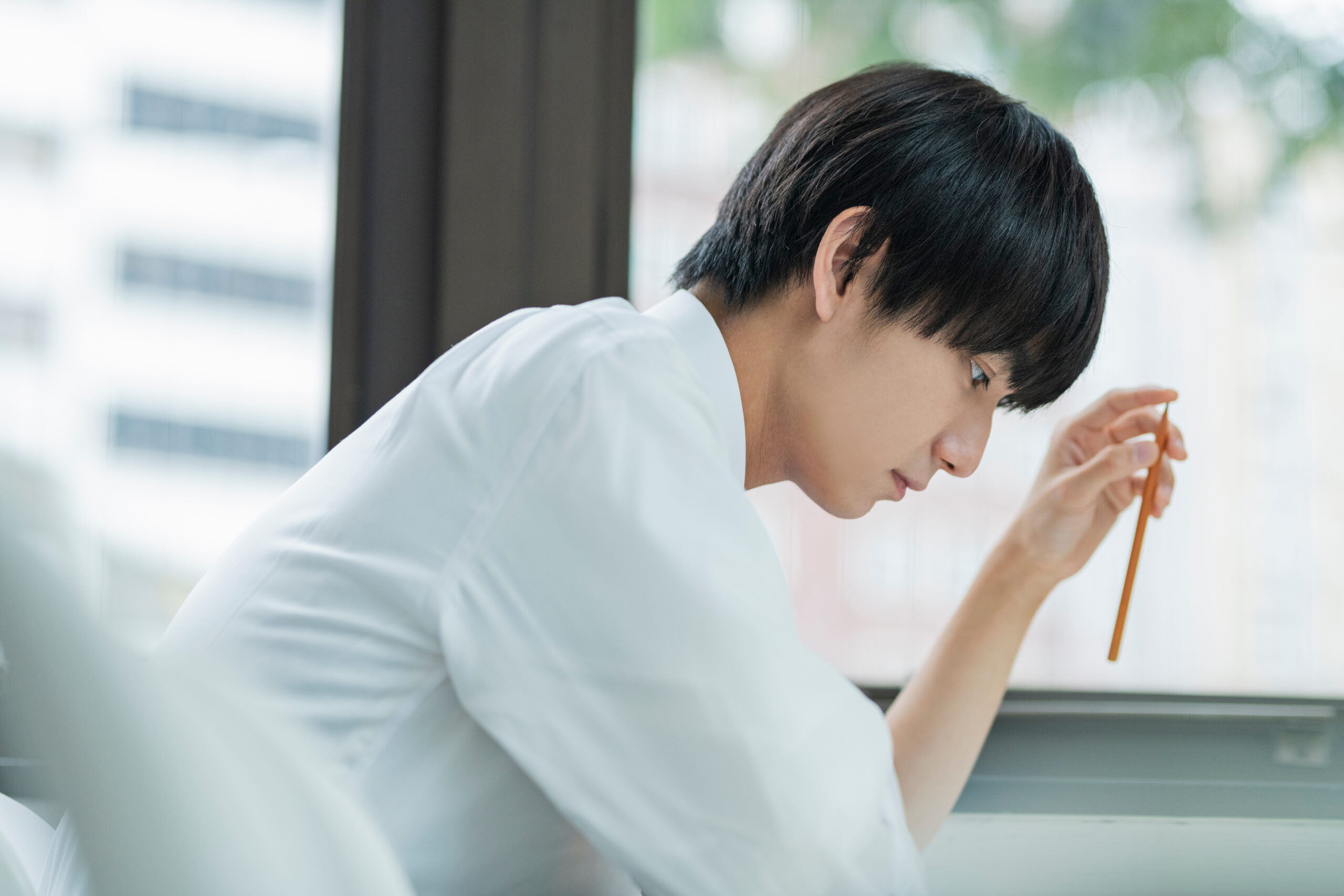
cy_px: 448
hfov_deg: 23.9
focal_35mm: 85
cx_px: 672
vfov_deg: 16.1
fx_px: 3173
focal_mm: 85
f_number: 2
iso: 640
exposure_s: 1/200
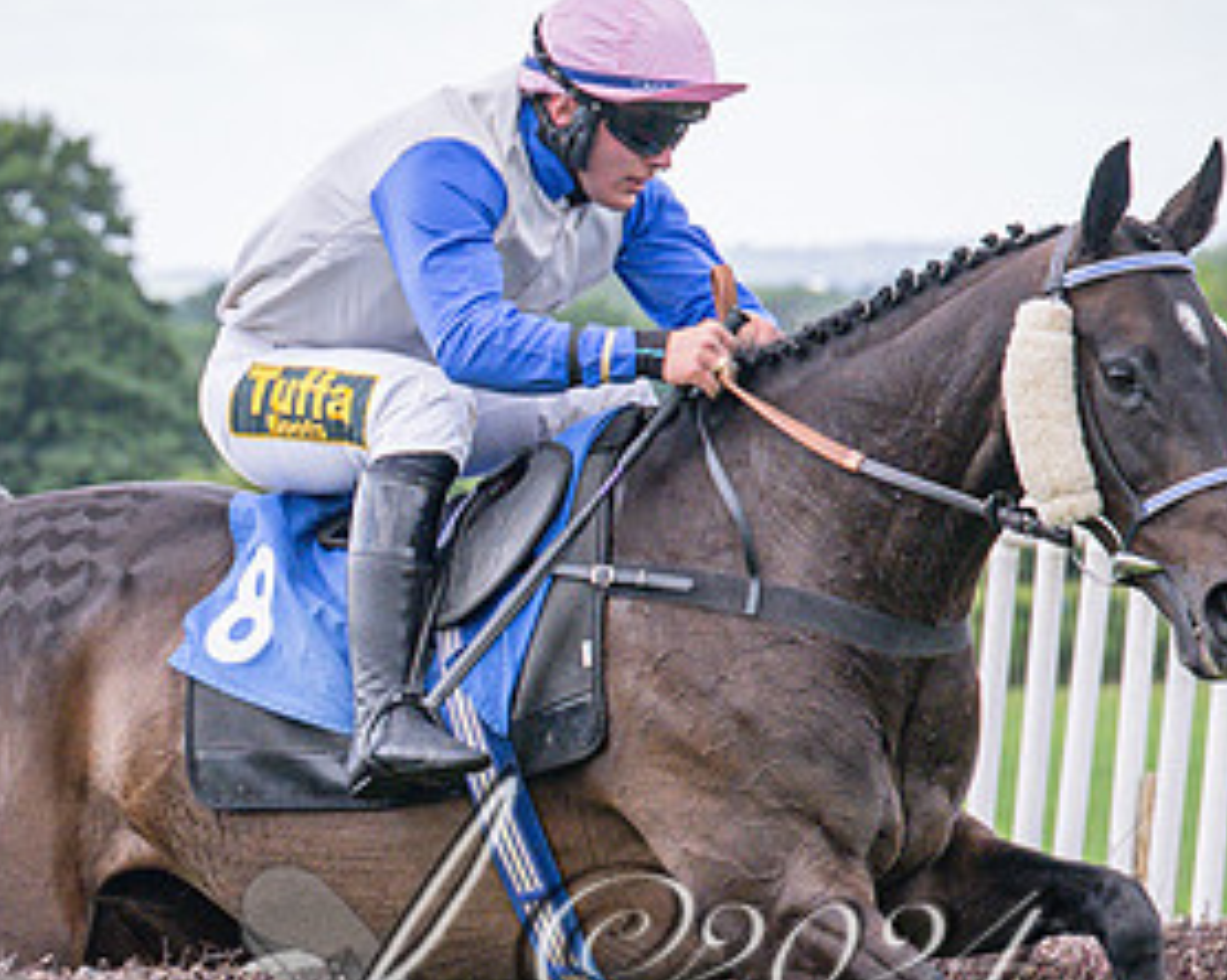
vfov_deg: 4.9
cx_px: 299
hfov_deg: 6.1
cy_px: 796
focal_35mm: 315
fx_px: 11431
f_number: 4
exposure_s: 1/1600
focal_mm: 71
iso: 400
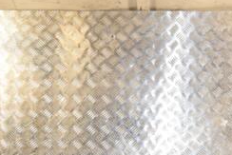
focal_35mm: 92
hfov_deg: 22.0
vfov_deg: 14.4
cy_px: 184
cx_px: 156
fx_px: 595
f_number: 5
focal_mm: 25
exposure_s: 1/200
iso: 800
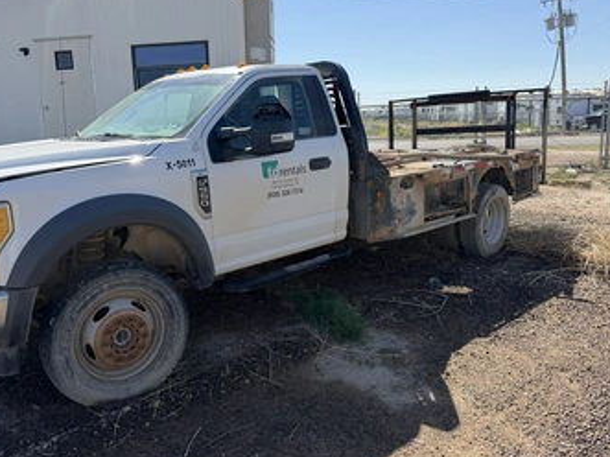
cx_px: 258
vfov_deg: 48.1
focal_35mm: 29
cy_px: 208
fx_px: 511
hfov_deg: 61.4
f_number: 1.78
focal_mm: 6.76
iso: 80
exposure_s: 1/3953
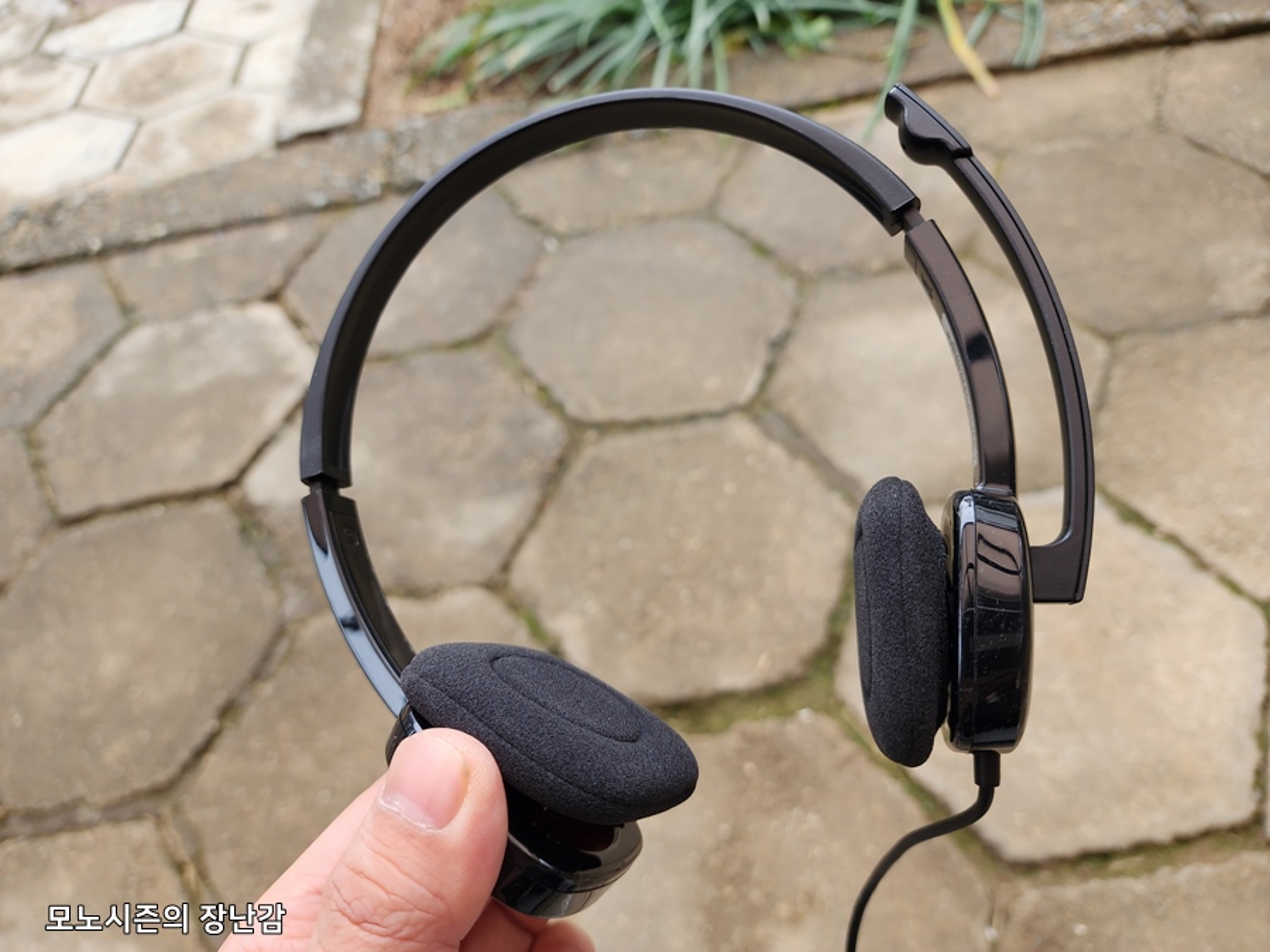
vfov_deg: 58.9
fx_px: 844
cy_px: 476
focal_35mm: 23
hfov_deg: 73.9
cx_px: 635
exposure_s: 1/180
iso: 64
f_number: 1.8
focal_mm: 6.4
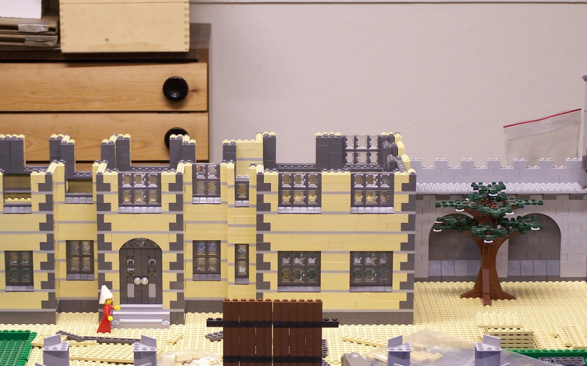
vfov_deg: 10.6
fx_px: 1983
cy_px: 195
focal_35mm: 124
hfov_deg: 16.8
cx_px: 272
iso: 80
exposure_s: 1/6
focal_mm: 15.6
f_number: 3.2
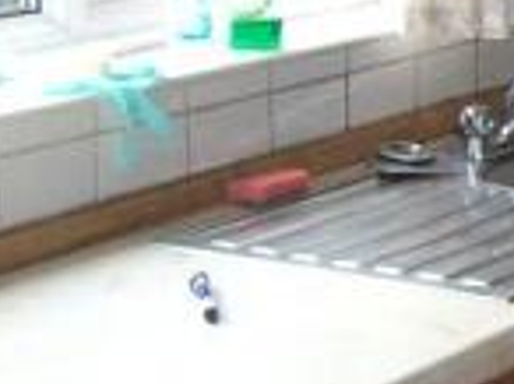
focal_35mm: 144
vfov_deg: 10.1
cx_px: 900
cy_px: -58
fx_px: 2135
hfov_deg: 12.6
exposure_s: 1/93.3
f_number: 2.7
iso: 200
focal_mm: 6
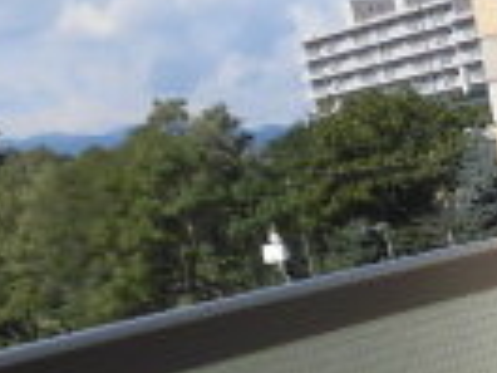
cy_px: 738
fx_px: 1665
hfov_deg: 15.0
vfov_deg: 11.5
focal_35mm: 116
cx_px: 858
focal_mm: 4.3
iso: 100
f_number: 7.8
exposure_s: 1/250
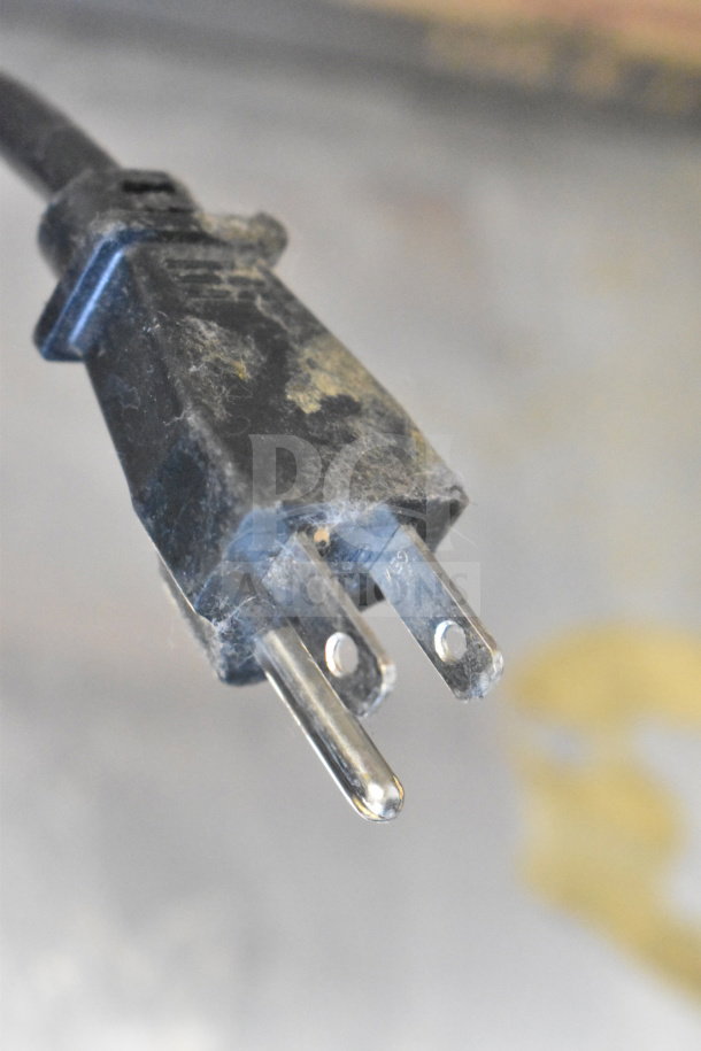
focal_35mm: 82
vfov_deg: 24.6
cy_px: 526
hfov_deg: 16.6
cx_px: 350
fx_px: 2409
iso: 14400
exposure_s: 1/100
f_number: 5.6
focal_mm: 55
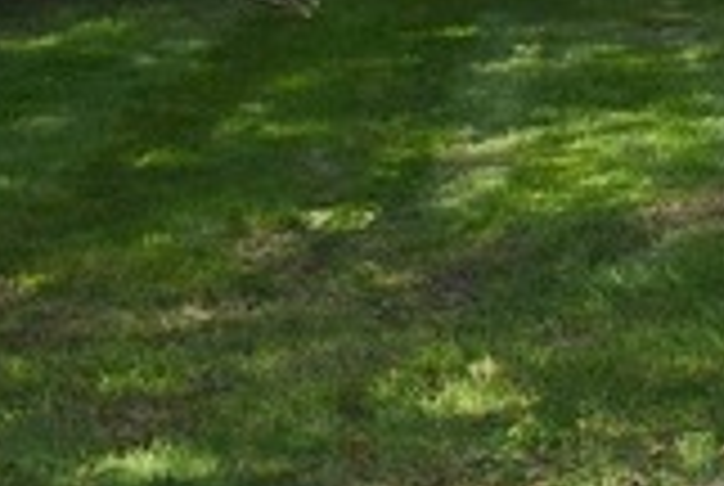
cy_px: -277
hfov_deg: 17.7
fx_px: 2156
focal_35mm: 107
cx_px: 976
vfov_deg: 12.2
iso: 100
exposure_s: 1/200
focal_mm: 18
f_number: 9
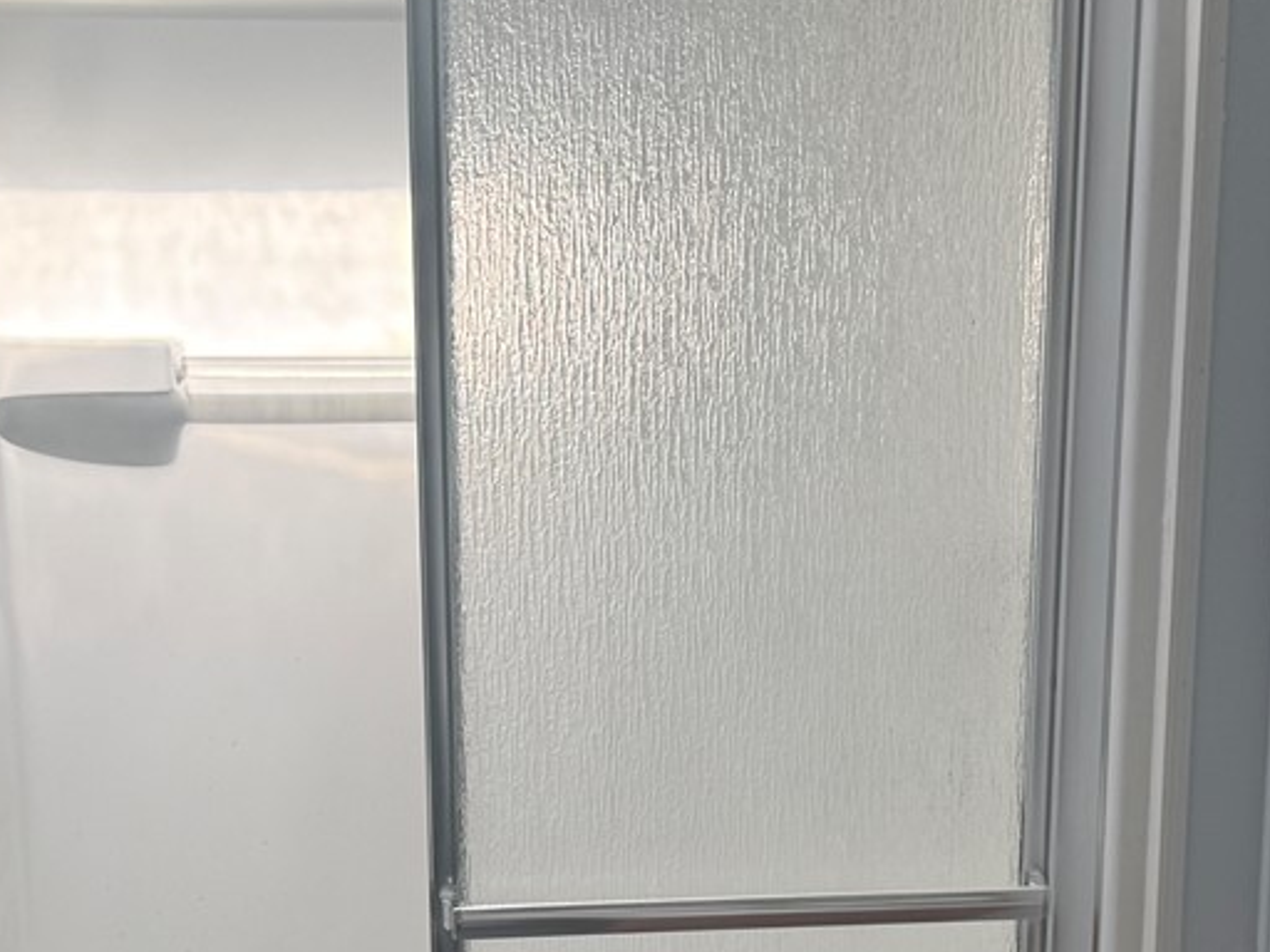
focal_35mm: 75
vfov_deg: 19.1
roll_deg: -0.5
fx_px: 2752
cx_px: 685
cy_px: 935
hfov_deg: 26.0
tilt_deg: -14.2
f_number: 1.78
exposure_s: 1/177
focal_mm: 6.76
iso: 64
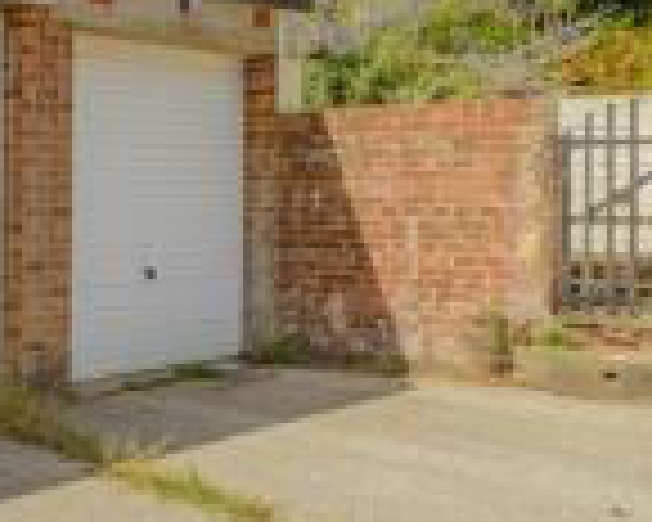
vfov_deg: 34.5
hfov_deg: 26.5
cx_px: -382
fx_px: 830
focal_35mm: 43
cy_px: 164
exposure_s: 1/320
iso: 100
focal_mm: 14
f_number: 8
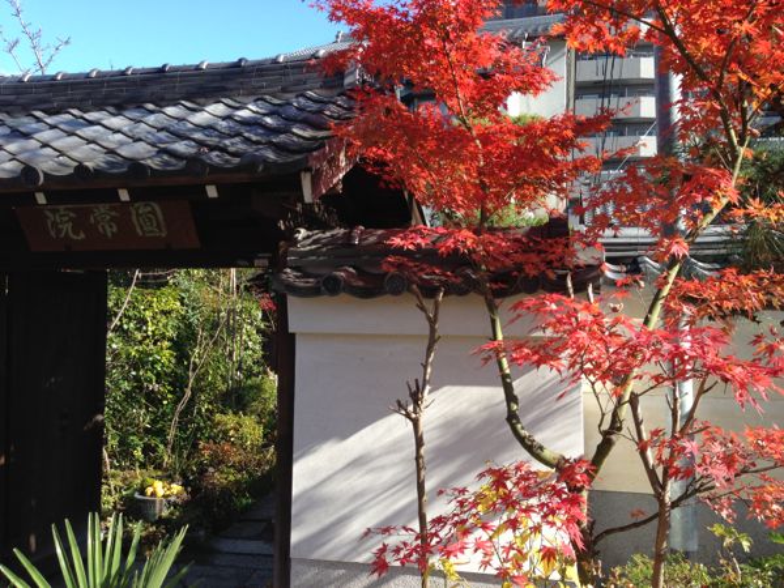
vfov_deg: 42.9
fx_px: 747
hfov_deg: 55.4
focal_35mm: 33
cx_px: 392
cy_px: 294
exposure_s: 1/488
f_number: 2.4
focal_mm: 4.13
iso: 50
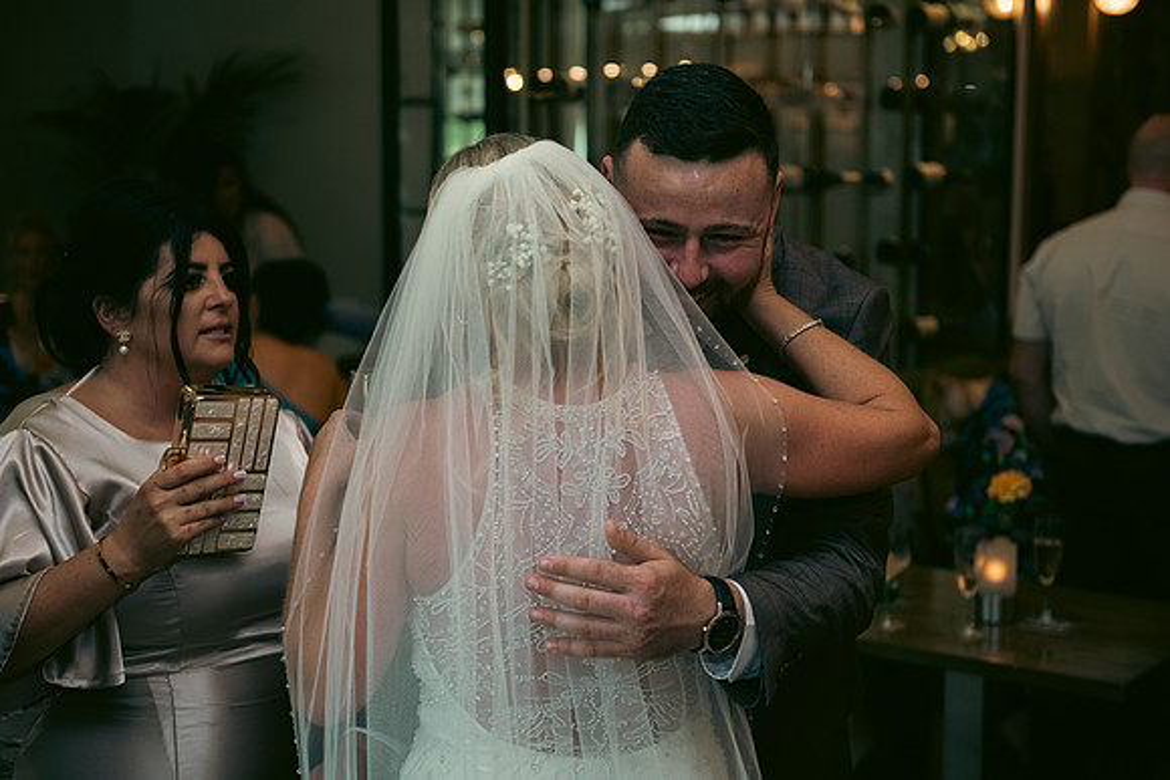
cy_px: 390
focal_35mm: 58
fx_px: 1885
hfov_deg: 34.5
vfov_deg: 23.4
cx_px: 585
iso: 800
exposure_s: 1/160
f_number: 3.5
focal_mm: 58
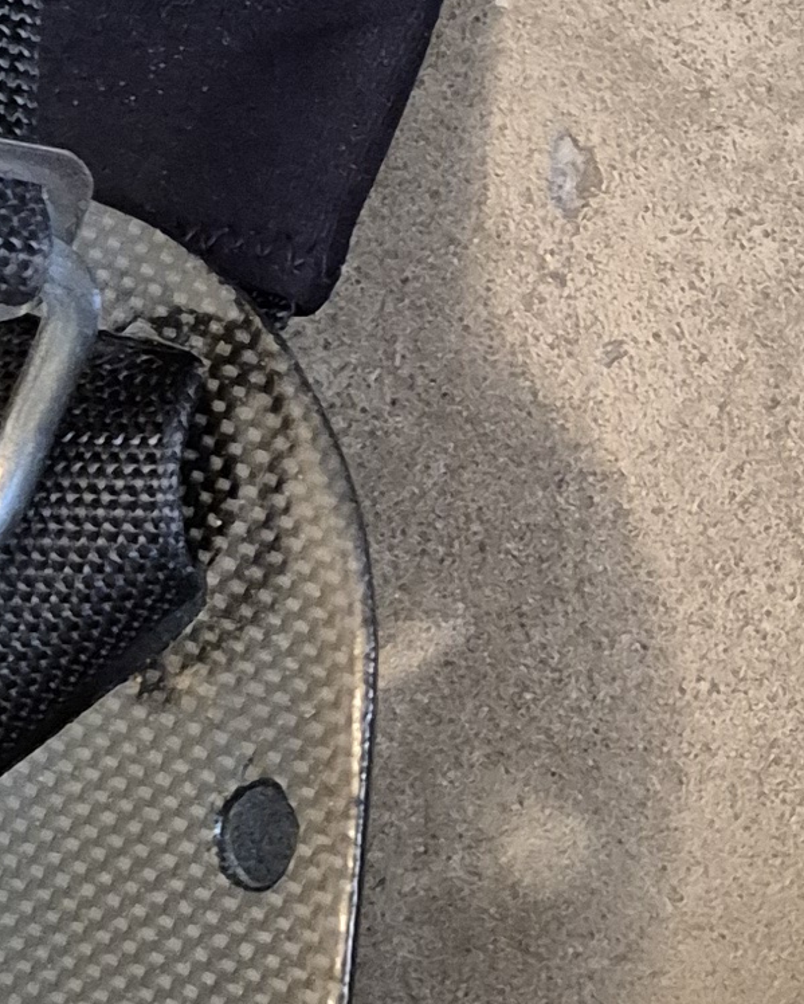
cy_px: 373
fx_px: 3567
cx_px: 515
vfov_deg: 16.0
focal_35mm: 120
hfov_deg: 12.8
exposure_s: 1/50
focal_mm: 5.4
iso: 1600
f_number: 1.8
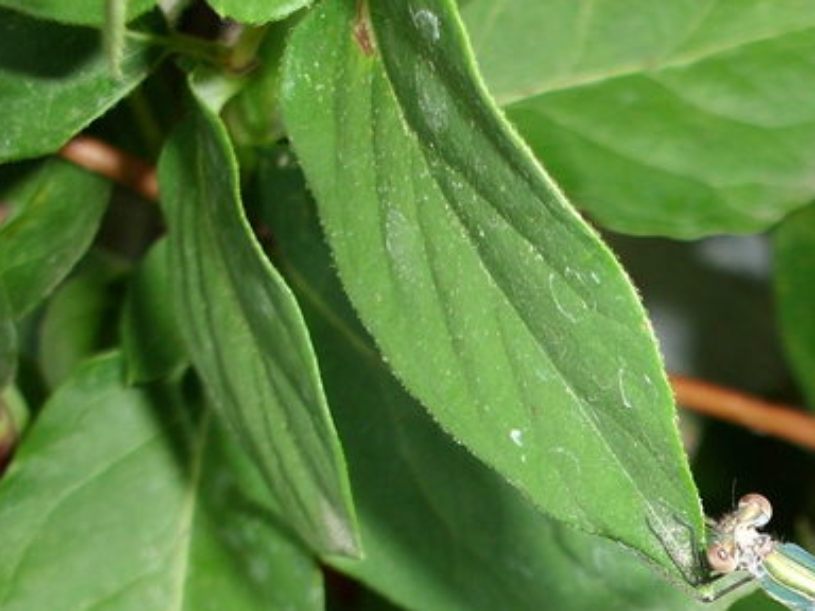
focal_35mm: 80
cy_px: 624
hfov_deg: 23.2
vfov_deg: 17.9
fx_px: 1884
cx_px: 859
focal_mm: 6.3
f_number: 2.9
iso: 100
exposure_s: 1/125
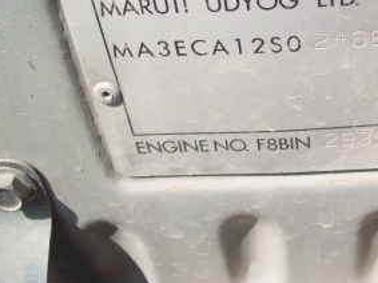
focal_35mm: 57
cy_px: 105
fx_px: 622
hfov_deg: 33.0
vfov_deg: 25.6
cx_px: 294
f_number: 4.8
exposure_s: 1/1383
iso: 80
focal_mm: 6
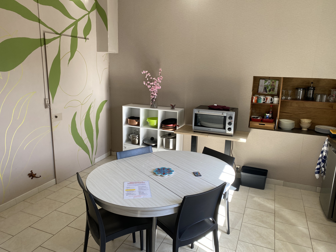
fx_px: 252
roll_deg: -1.7
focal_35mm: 26
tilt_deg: -10.2
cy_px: 126
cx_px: 168
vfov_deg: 53.1
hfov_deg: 67.3
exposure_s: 1/121
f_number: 1.8
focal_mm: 4.25
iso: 50
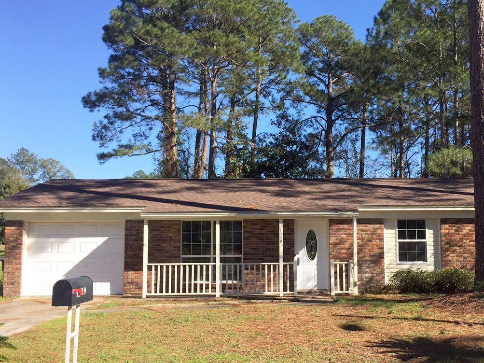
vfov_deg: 38.6
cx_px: 295
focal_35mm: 37
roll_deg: +0.1
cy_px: 205
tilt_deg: +3.3
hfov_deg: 49.8
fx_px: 517
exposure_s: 1/1236
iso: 32
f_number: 2.2
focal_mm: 4.15
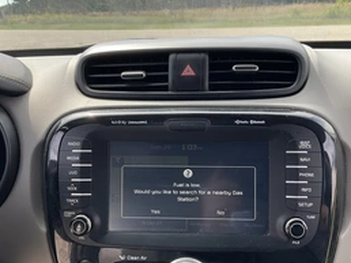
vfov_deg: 32.1
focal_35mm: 45
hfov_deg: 42.0
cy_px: 142
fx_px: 456
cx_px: 197
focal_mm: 3
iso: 25
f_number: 1.8
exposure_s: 1/249
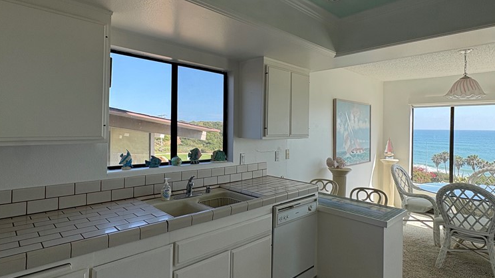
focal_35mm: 21
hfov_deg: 83.8
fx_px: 276
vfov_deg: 53.5
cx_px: 236
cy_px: 126
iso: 64
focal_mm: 2.22
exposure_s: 1/600
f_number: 2.2
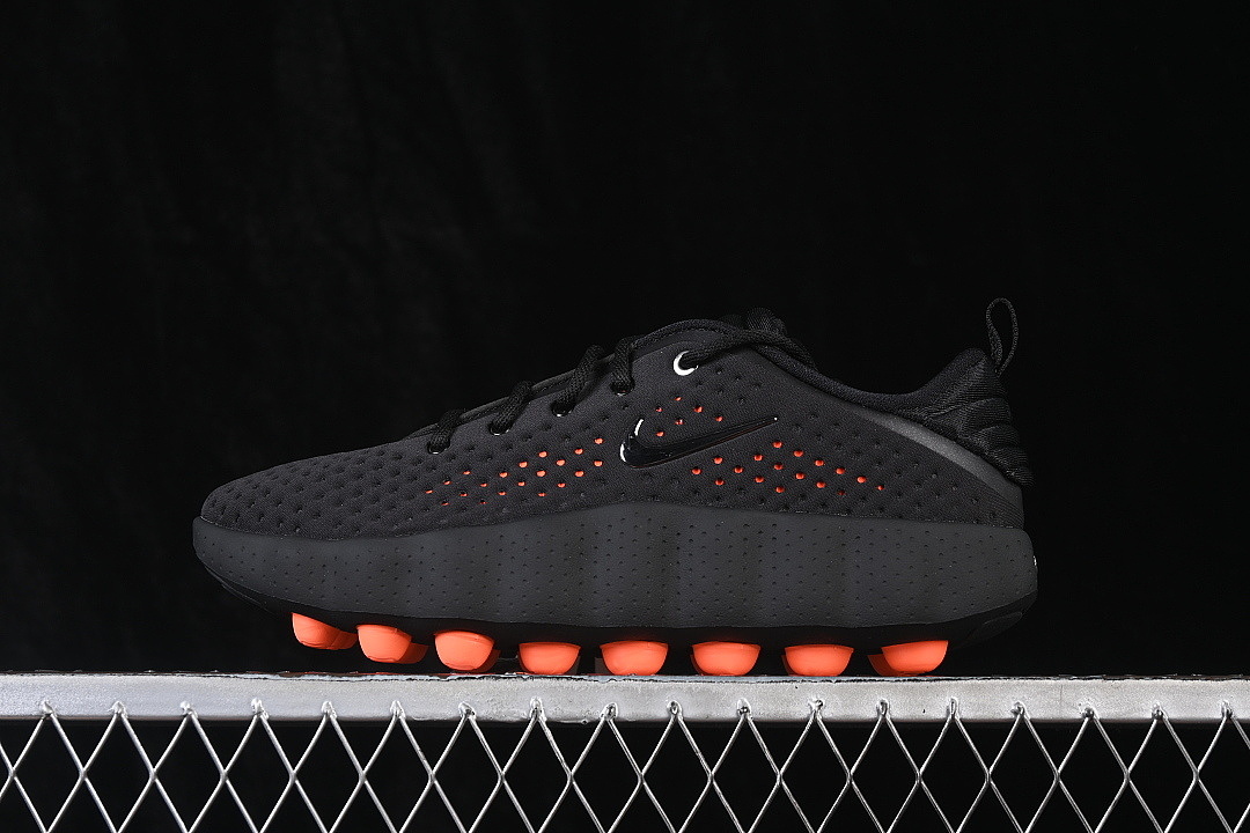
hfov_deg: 27.0
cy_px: 416
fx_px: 2604
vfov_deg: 18.2
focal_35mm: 75
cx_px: 625
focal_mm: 50
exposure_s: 1/60
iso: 160
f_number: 6.3
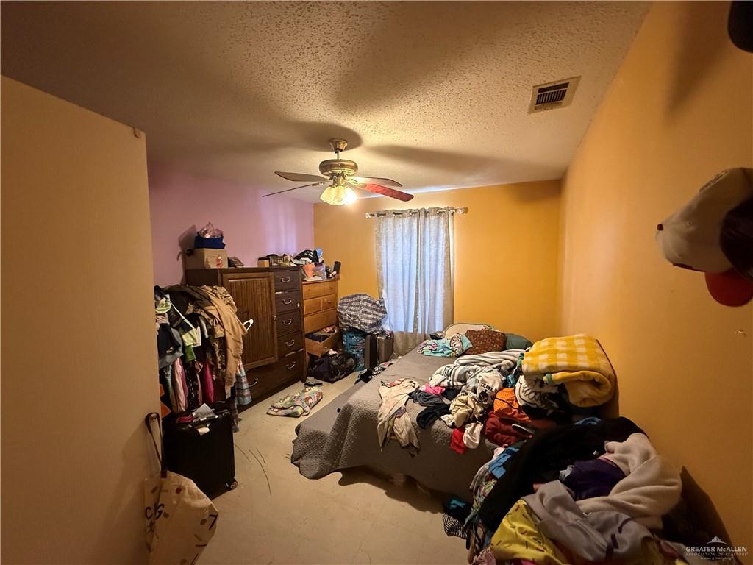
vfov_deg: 85.7
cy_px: 282
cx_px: 376
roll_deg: -0.2
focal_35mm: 14
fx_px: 305
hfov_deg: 102.1
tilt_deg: -3.2
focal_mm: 2.22
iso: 1000
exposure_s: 1/60
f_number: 2.2
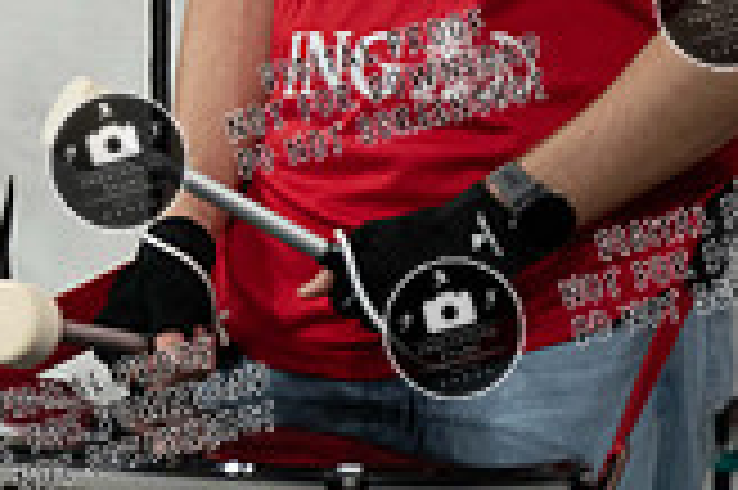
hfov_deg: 3.6
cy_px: -285
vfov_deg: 2.4
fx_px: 11591
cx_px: -328
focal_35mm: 566
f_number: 3.2
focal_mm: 160
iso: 1600
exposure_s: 1/1000
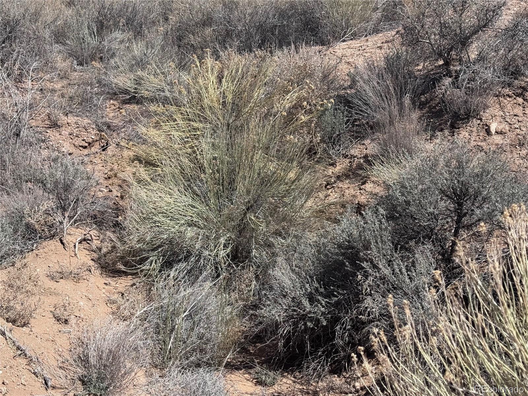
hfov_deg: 39.7
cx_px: 264
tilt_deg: -20.3
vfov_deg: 30.3
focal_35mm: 48
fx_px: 732
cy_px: 198
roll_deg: +0.0
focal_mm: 6.76
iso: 64
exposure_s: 1/4975
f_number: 1.78
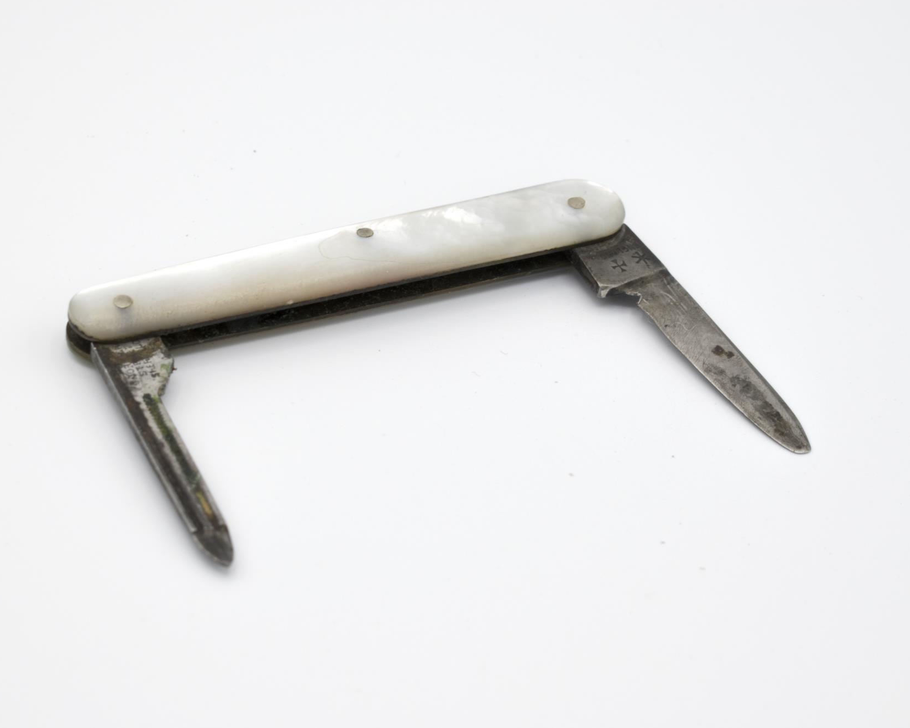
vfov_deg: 16.4
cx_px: 429
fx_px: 2520
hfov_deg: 20.5
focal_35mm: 94
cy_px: 364
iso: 200
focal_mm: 55
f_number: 16
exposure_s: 1/60
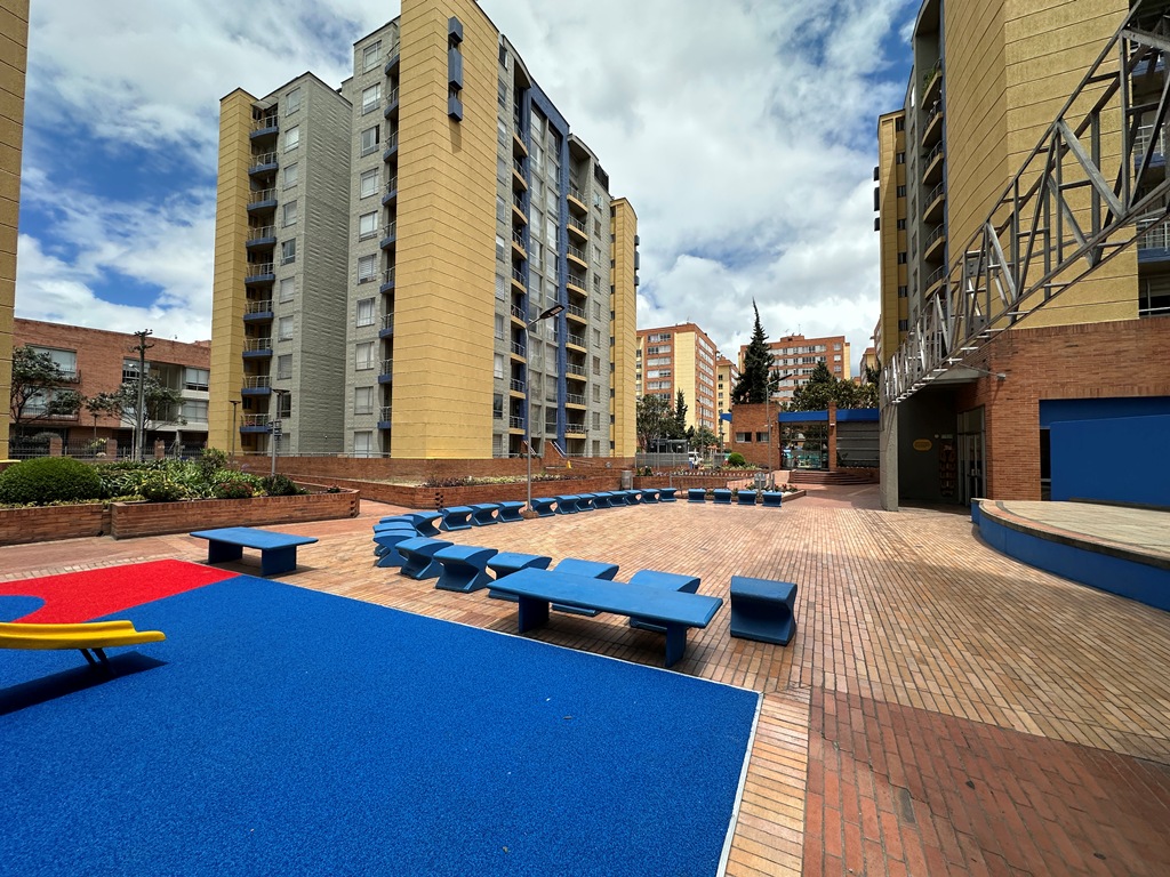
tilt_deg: +5.4
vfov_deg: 85.7
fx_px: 473
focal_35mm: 14
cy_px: 438
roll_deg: -0.2
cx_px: 585
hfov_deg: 102.1
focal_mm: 2.22
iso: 50
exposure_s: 1/2506
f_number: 2.2
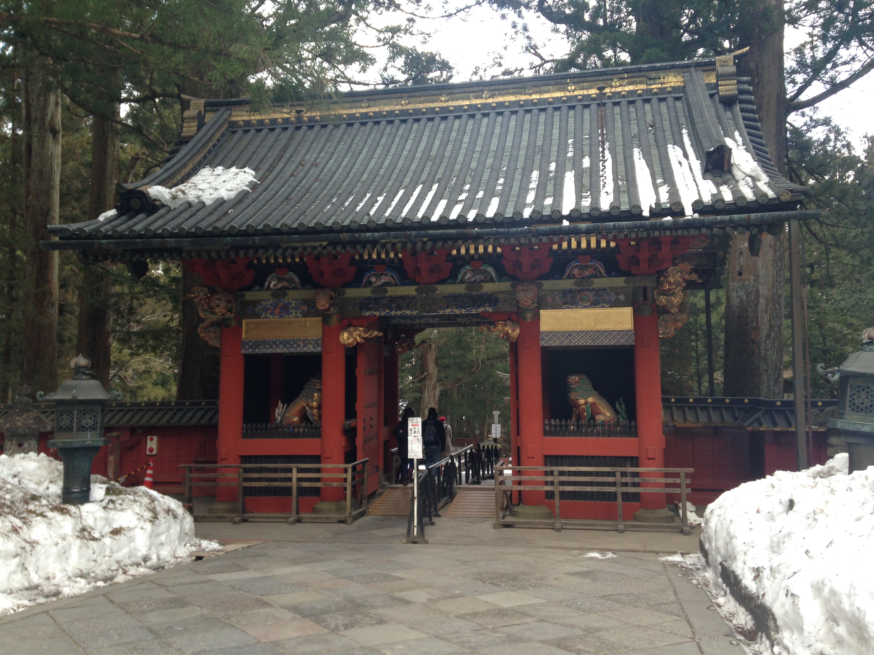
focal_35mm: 34
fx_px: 858
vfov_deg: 41.8
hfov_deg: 54.0
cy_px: 319
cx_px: 448
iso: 50
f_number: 2.4
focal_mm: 4.12
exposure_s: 1/120
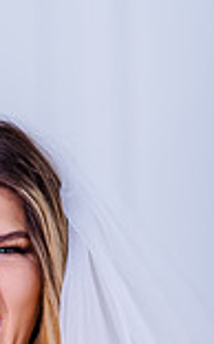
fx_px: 2894
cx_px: -101
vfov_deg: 6.8
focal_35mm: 309
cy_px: 415
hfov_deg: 4.2
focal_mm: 105
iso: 125
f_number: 2
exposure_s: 1/320
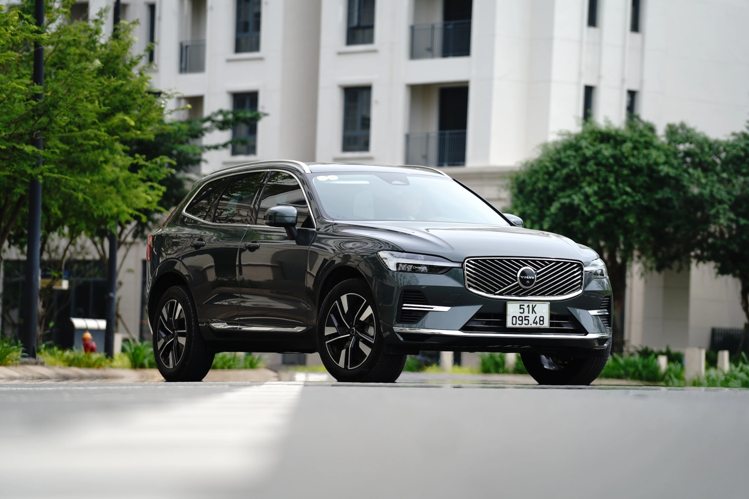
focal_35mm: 172
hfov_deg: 11.9
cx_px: 374
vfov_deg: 8.0
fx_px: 3578
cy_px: 250
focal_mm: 172
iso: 100
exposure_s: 1/500
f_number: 4
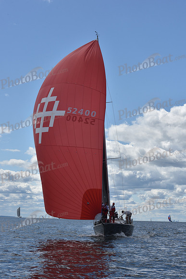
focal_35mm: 70
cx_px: 93
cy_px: 140
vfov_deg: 28.8
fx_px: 542
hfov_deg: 19.5
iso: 250
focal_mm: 70
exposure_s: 1/800
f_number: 11
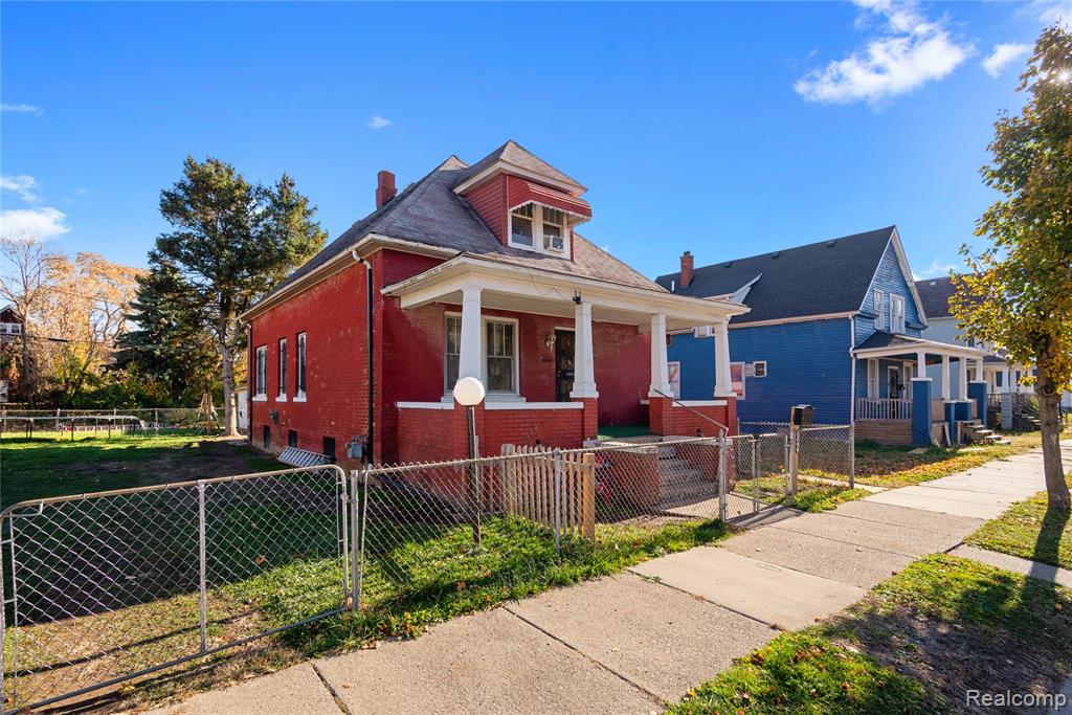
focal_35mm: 30
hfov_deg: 61.9
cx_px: 536
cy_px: 358
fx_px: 893
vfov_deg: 43.6
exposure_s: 1/320
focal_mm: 30
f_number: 9
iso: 320
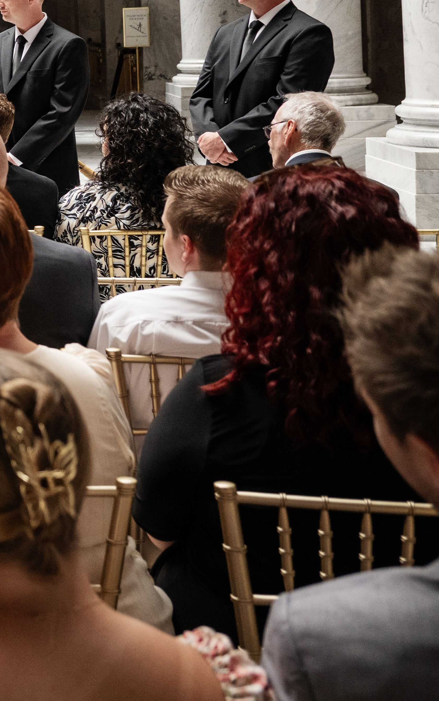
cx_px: -624
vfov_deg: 25.2
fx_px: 1493
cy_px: 0
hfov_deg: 12.8
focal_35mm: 78
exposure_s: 1/640
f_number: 3.5
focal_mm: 25
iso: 500
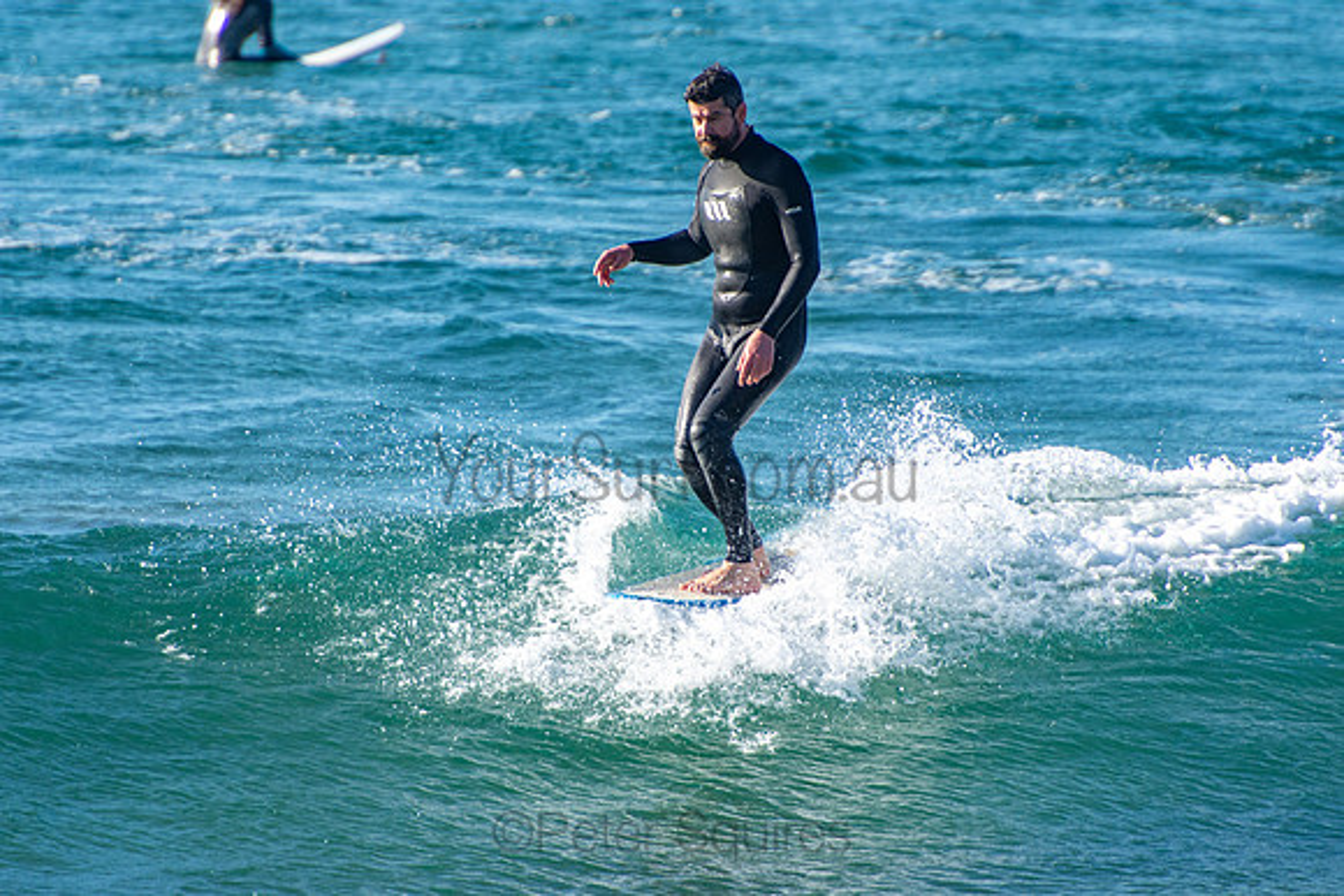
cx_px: 672
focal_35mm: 600
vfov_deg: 2.3
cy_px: 448
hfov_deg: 3.4
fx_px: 22404
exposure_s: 1/1250
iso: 400
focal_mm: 400
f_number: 5.6
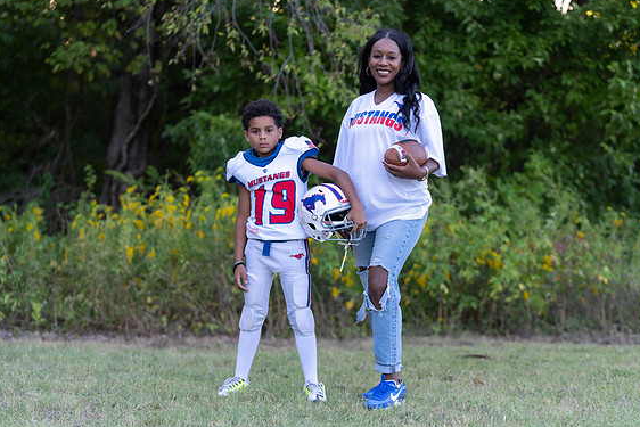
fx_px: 1689
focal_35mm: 95
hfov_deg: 21.5
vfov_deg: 14.4
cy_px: 212
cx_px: 326
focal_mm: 92
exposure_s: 1/320
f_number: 2.8
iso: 320
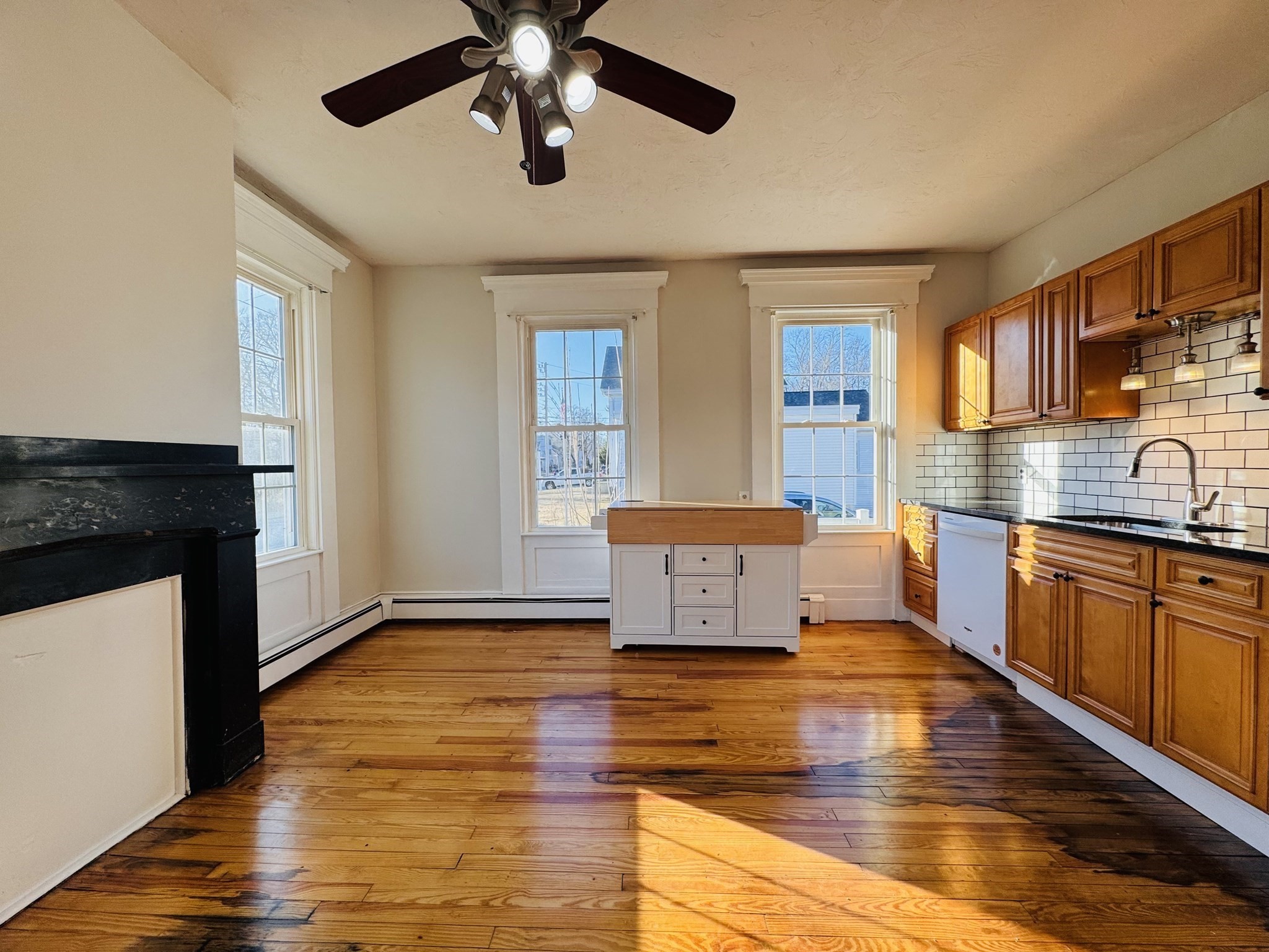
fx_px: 513
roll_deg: +0.2
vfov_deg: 85.7
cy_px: 476
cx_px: 634
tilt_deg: -1.2
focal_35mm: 14
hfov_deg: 102.1
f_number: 2.2
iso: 40
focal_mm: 2.22
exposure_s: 1/139
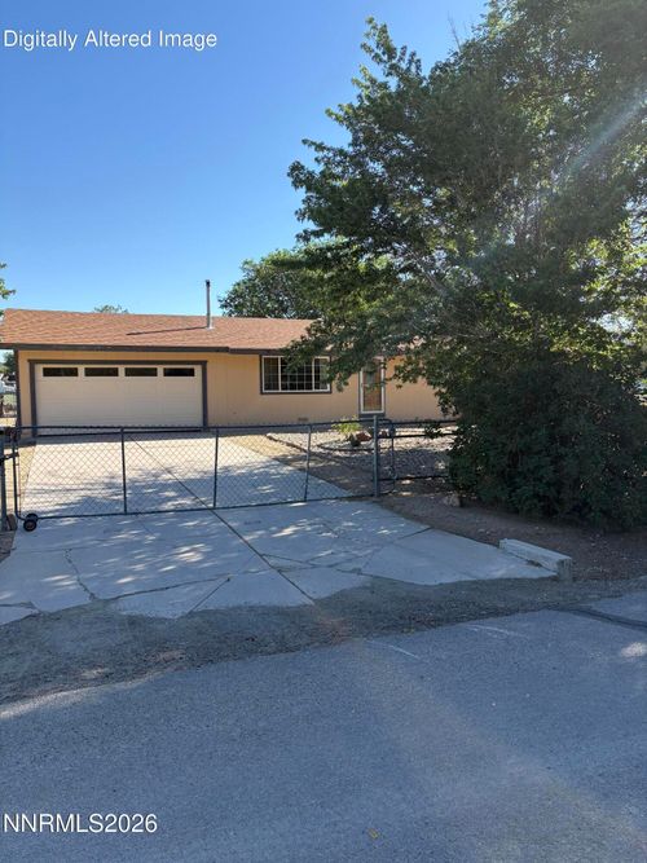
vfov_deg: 67.3
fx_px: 648
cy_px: 432
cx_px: 324
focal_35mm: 26
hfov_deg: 53.0
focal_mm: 5.96
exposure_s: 1/1420
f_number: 1.6
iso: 50
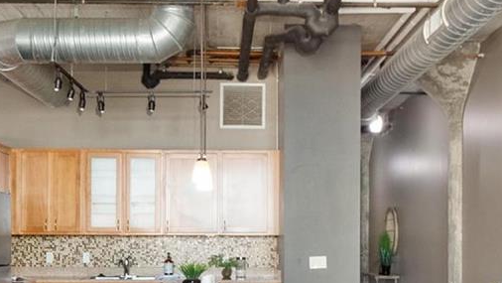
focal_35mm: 53
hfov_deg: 39.2
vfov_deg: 22.2
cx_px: 241
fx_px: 706
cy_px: 246
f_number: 8
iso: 400
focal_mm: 8
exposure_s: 1/2.5
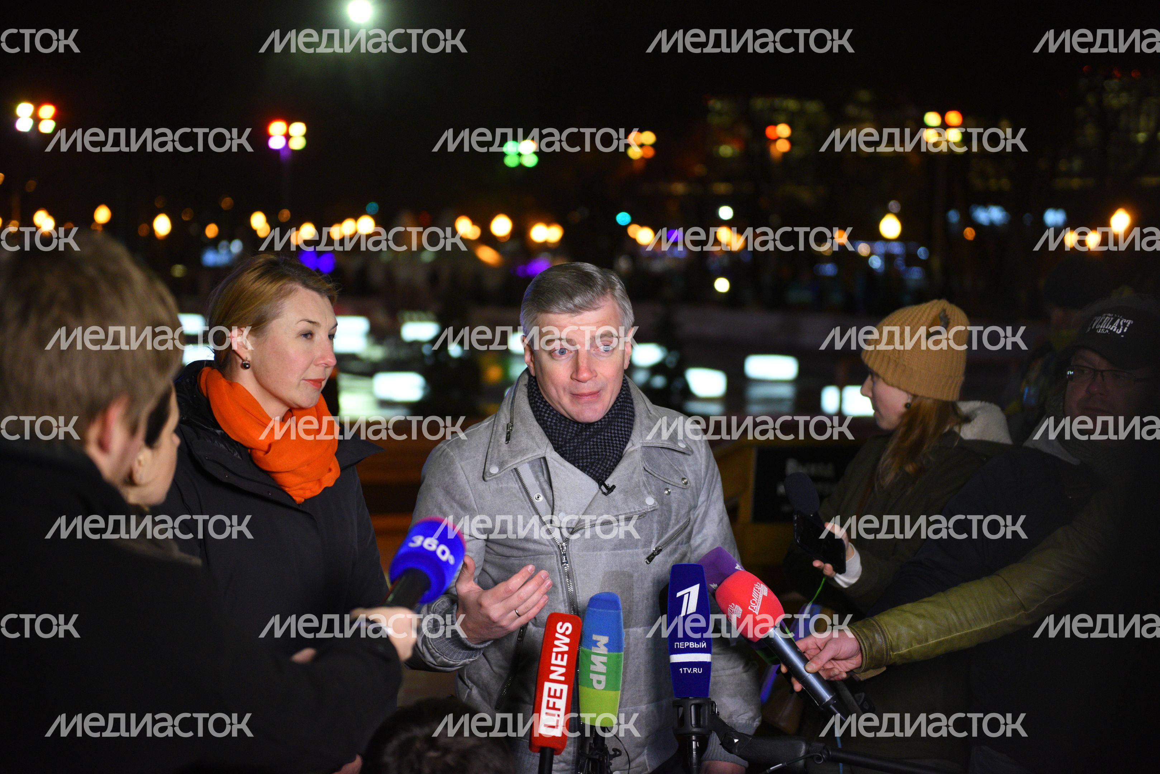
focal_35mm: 70
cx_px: 580
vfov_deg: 19.5
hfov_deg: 28.8
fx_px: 2256
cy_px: 387
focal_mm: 70
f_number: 2.8
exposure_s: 1/250
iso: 2500
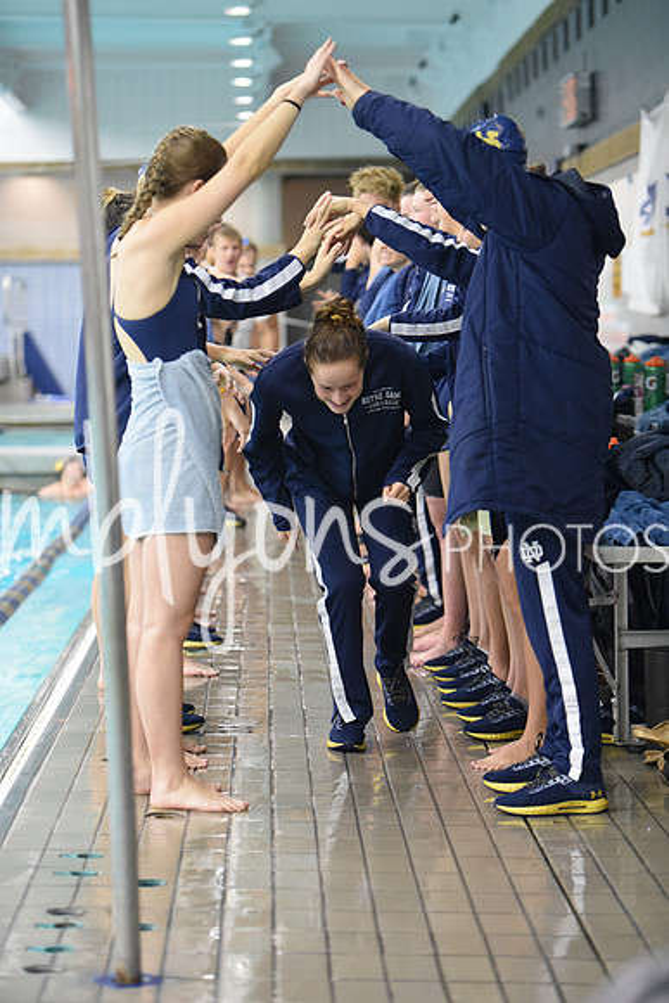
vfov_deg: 20.0
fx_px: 2841
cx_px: 334
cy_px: 502
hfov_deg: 13.4
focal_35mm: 102
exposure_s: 1/320
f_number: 2.8
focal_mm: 102
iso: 3200
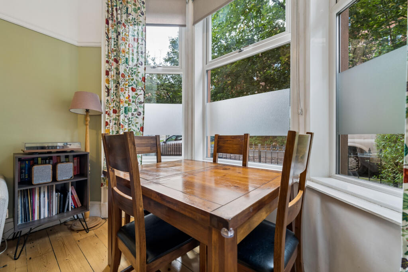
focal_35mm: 14
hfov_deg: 104.2
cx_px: 204
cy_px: 136
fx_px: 159
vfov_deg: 81.2
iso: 200
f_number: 4
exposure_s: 1/60
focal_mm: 14
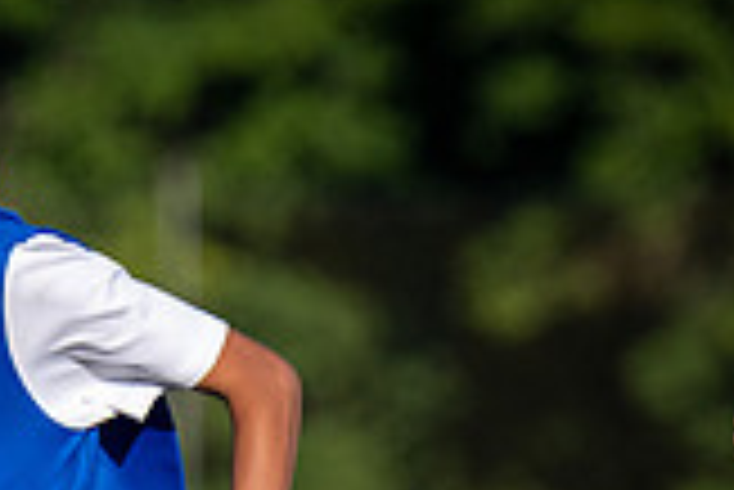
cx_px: -272
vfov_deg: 0.9
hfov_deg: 1.4
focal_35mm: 1483
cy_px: 819
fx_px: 30263
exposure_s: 1/2000
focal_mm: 320
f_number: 5.6
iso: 450
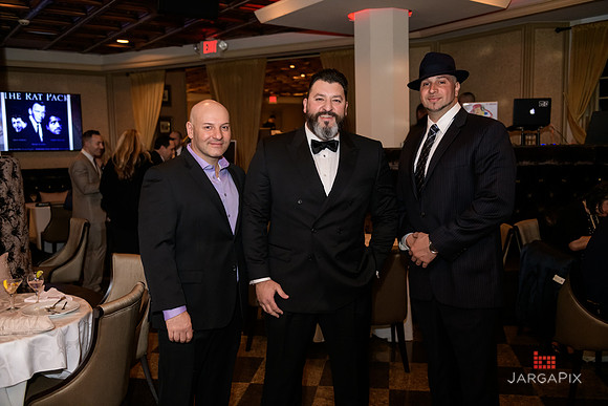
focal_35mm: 34
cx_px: 304
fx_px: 574
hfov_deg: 55.8
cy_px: 203
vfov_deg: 38.9
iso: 1600
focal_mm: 34
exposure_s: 1/125
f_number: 3.2
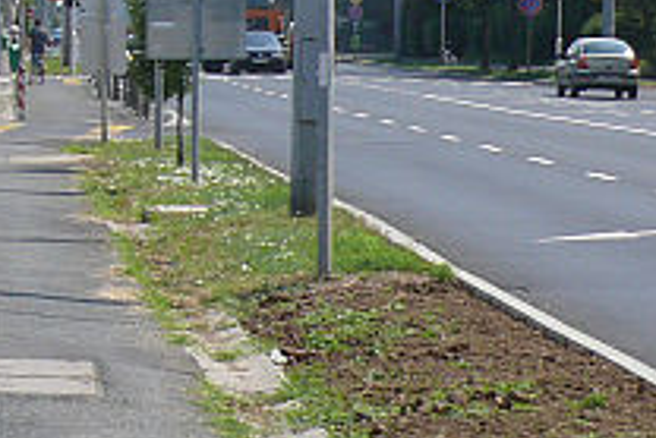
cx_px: 60
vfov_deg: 5.3
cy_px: 280
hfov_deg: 7.9
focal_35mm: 260
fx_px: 4741
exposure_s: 1/500
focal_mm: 15.4
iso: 100
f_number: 5.6
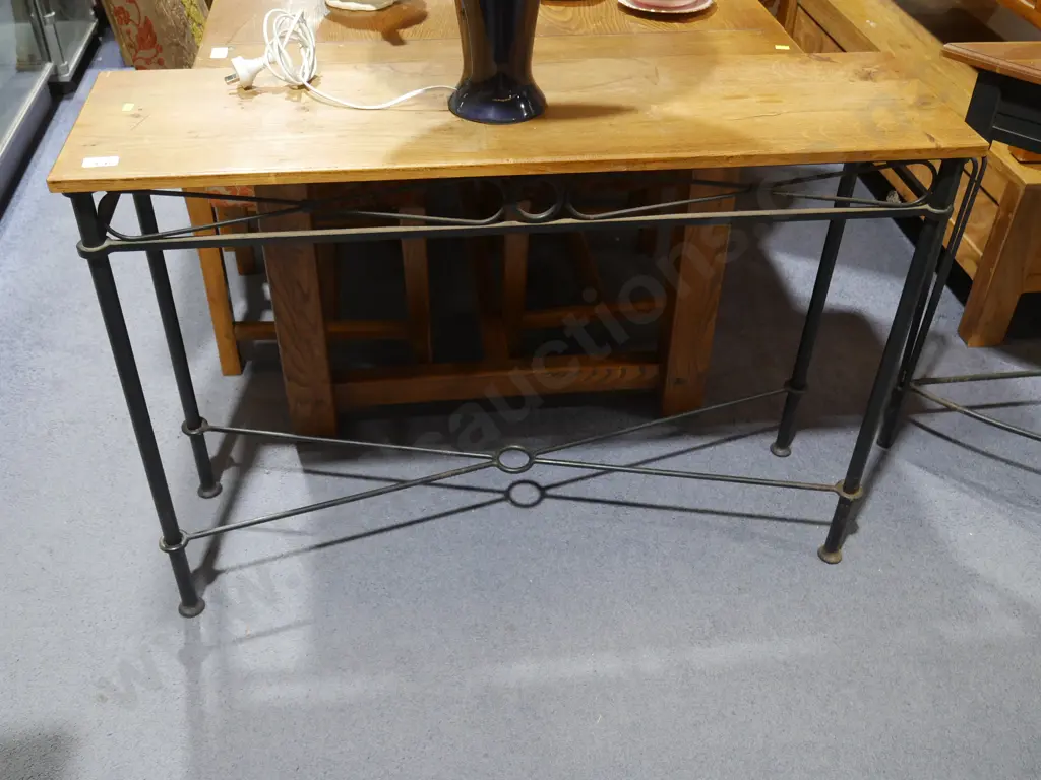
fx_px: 1083
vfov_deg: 39.7
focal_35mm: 36
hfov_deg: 51.4
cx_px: 520
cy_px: 390
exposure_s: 1/60
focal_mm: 18
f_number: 4
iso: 640
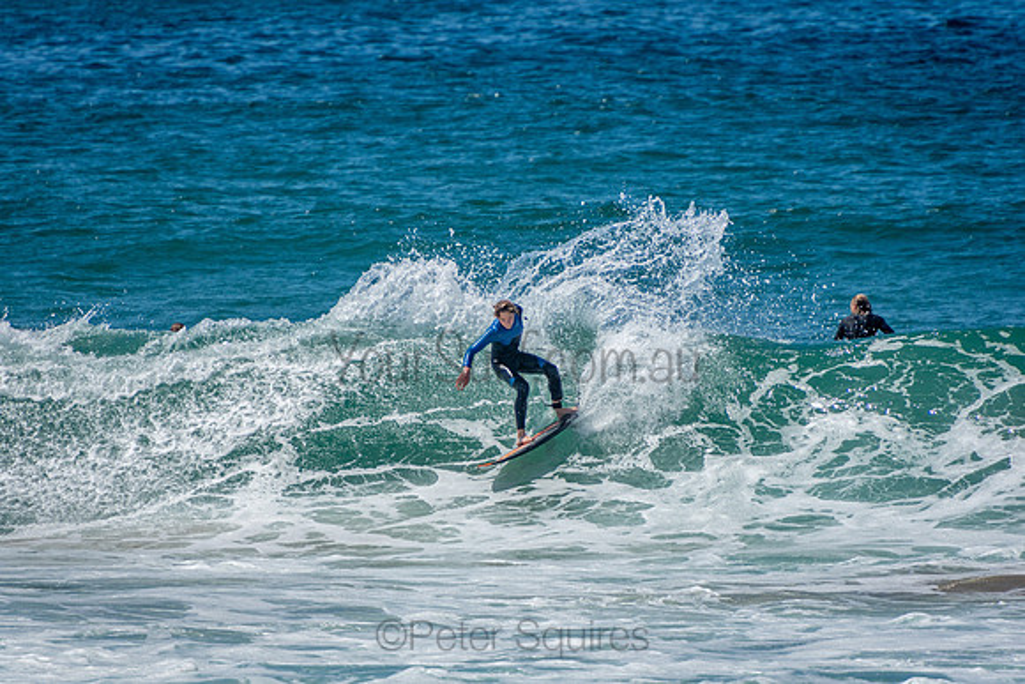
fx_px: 17087
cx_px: 512
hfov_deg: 3.4
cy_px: 342
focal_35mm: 600
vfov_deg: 2.3
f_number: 5.6
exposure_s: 1/2000
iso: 250
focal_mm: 400
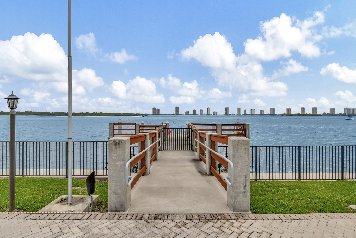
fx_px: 188
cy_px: 119
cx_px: 178
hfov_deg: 86.9
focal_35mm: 19
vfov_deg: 64.6
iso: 500
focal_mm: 13
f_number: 8
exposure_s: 1/1250
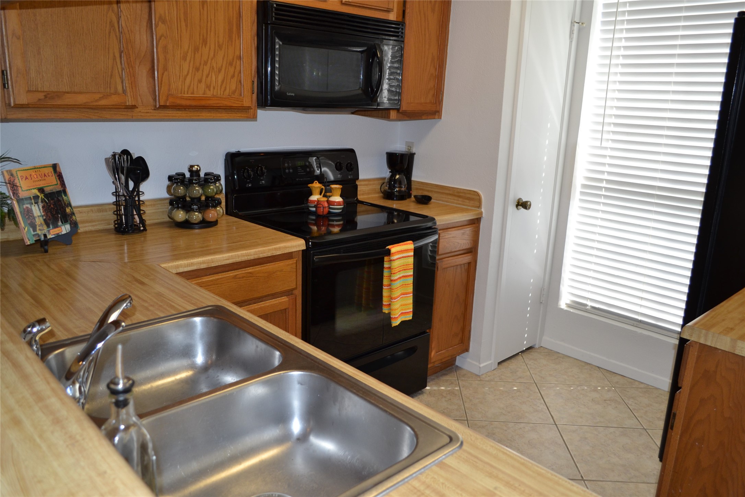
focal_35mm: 27
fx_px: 559
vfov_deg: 47.9
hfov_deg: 67.4
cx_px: 372
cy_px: 248
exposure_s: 1/80
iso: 400
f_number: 4
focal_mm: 18
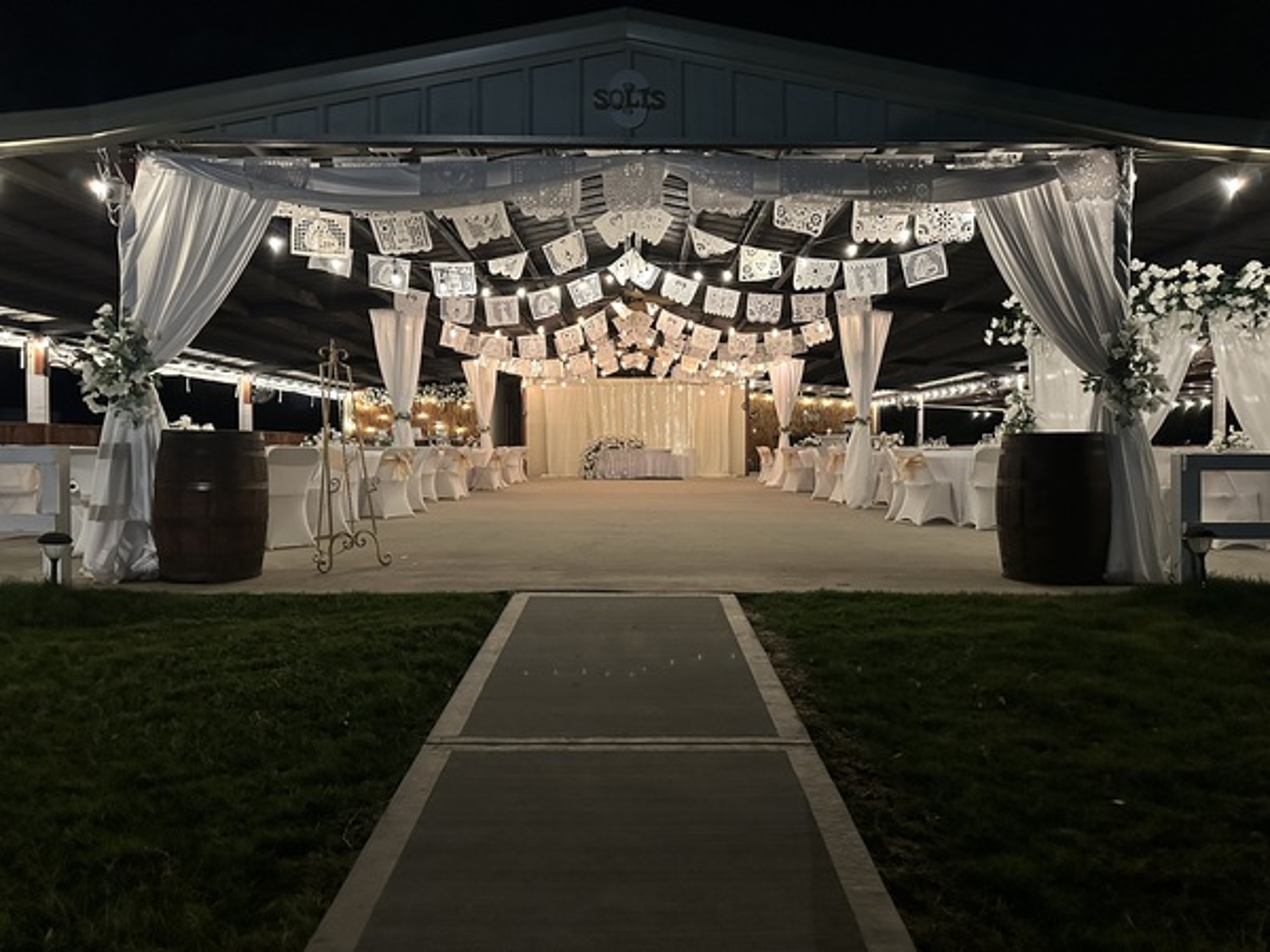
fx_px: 881
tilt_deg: -1.0
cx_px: 635
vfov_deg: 56.8
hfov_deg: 71.6
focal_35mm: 24
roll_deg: -0.6
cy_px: 476
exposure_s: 1/40
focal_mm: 6.86
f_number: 1.78
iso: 800
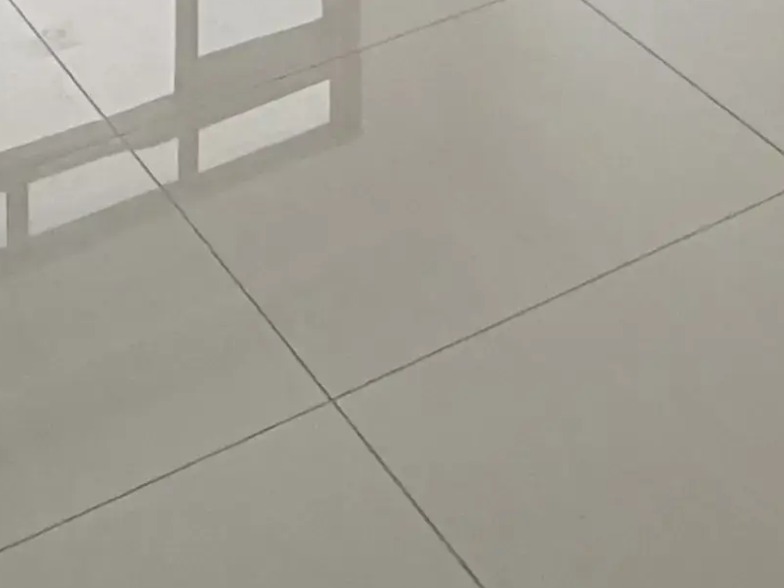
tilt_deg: -1.5
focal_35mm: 99
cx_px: 957
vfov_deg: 10.9
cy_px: -1076
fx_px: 2242
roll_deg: +0.2
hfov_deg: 18.7
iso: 64
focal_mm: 2.22
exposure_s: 1/121
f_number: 2.2
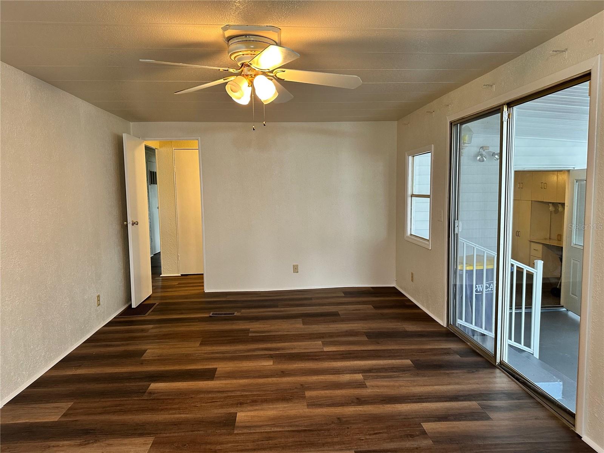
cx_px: 302
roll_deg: +0.6
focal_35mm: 24
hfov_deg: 71.6
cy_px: 226
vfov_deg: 56.8
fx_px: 419
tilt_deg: -5.5
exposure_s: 1/60
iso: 250
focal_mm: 6.86
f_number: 1.78
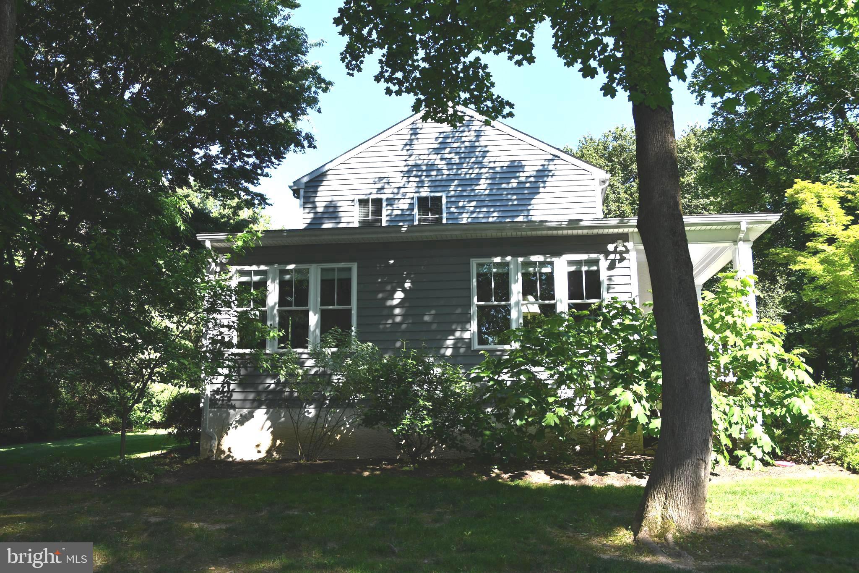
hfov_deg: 57.2
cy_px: 286
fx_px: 787
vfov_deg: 40.0
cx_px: 430
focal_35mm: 33
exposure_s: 1/250
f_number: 5
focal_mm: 22
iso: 100
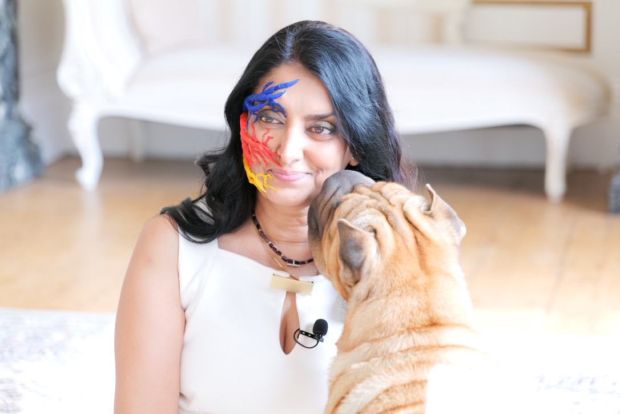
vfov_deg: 13.1
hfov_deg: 19.4
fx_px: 1809
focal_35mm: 105
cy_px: 207
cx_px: 310
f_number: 4
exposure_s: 1/125
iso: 2500
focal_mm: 105
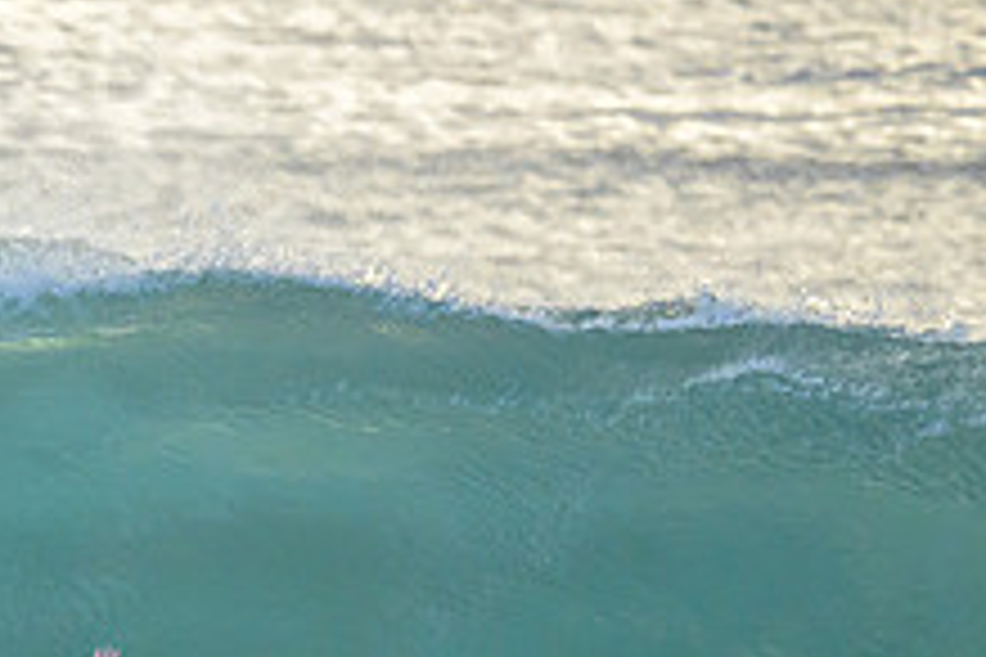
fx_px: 57896
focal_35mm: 2114
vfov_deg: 0.7
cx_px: -297
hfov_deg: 1.0
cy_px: 772
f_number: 6.3
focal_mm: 800
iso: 2500
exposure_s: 1/2500
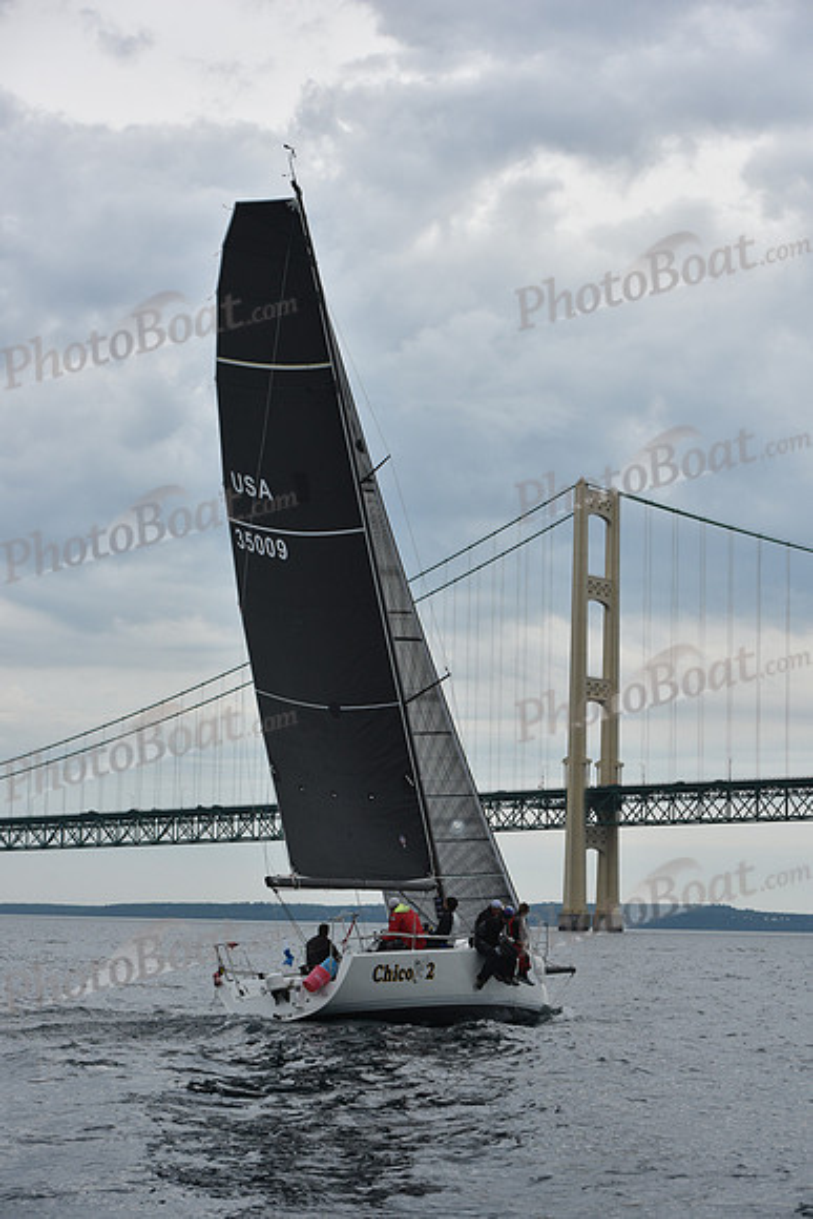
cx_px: 406
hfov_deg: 19.5
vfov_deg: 28.8
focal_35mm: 70
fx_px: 2370
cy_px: 610
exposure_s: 1/800
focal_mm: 70
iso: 250
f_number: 7.1
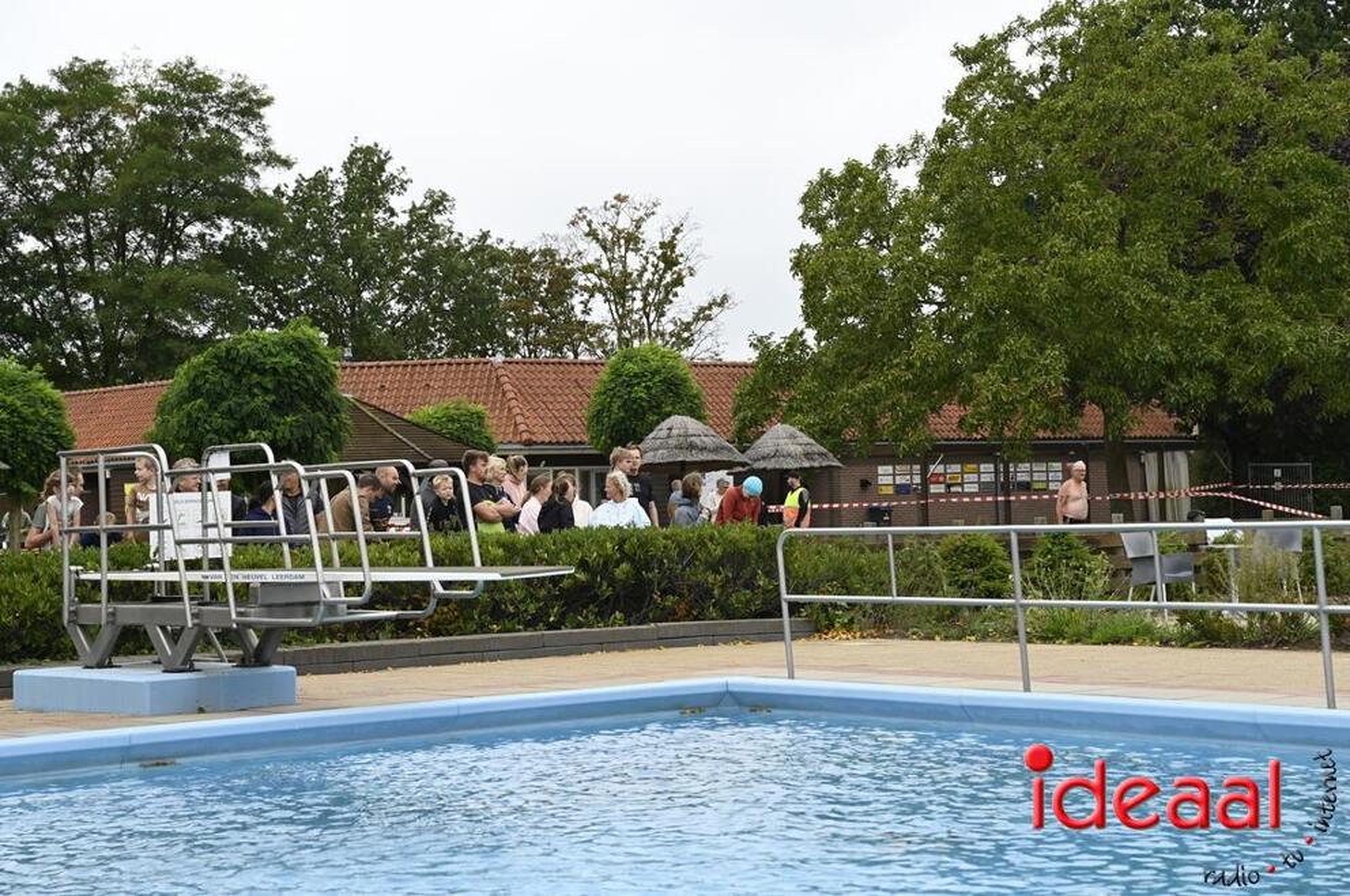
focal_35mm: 70
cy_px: 448
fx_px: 2622
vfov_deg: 19.4
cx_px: 675
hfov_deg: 28.9
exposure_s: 1/320
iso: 400
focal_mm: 70
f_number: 5.6
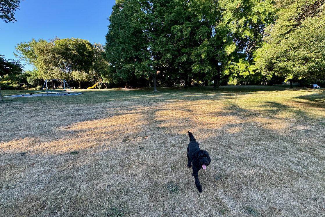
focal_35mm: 15
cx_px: 158
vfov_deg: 77.4
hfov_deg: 100.4
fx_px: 135
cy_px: 107
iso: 40
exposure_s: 1/224
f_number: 2.2
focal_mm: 2.22
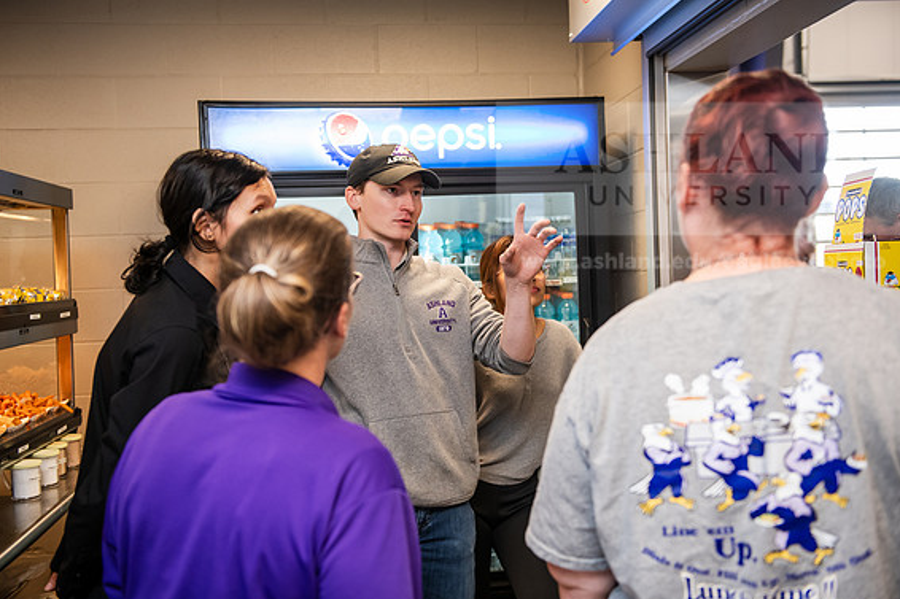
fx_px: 1025
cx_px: 448
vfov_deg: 32.6
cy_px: 295
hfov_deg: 47.4
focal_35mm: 41
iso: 1250
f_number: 3.2
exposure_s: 1/250
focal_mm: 40
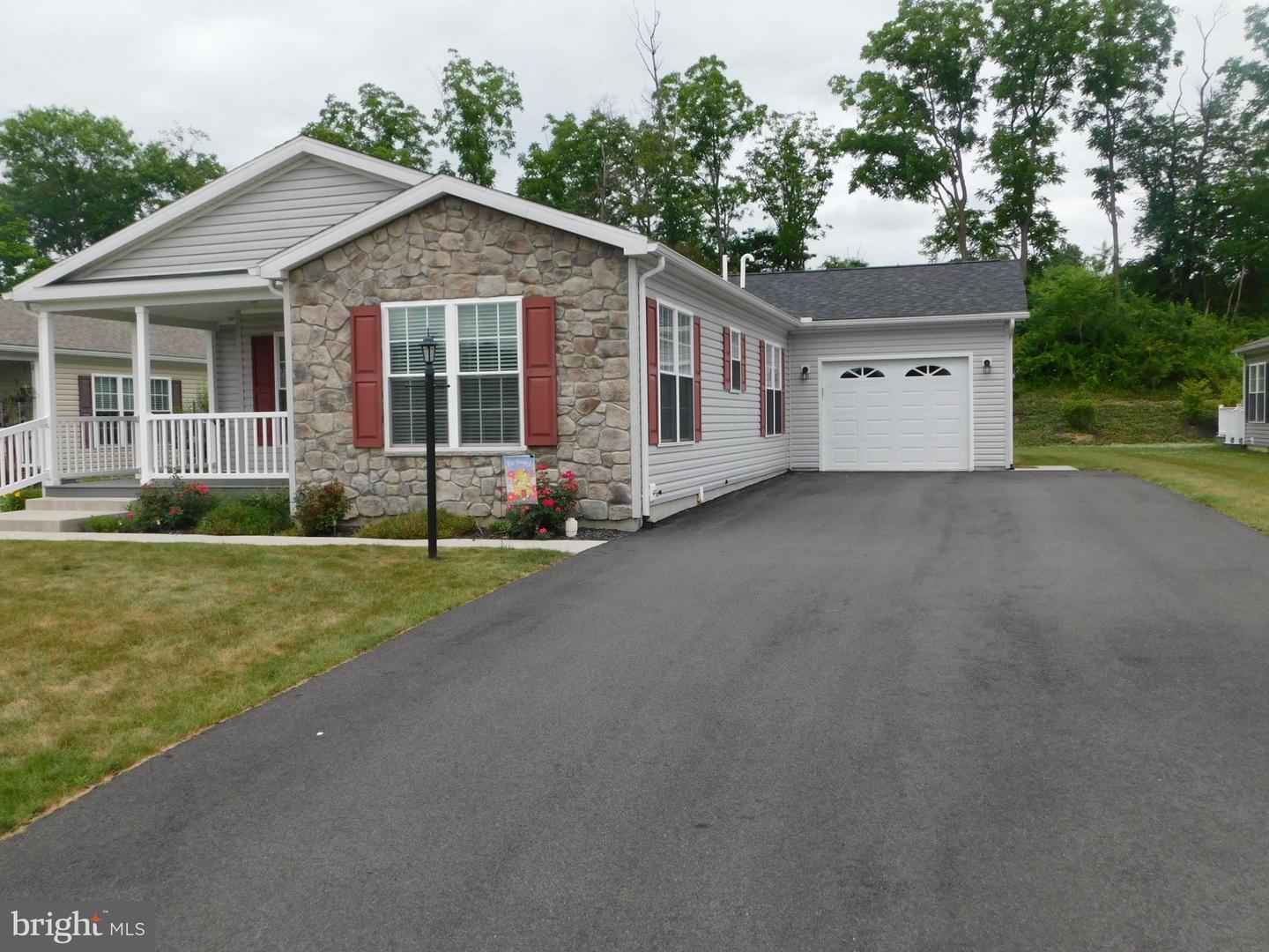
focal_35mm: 30
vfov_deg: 46.8
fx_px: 1100
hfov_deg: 60.0
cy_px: 476
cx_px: 634
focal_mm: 5.3
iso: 125
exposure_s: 1/1250
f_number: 3.2
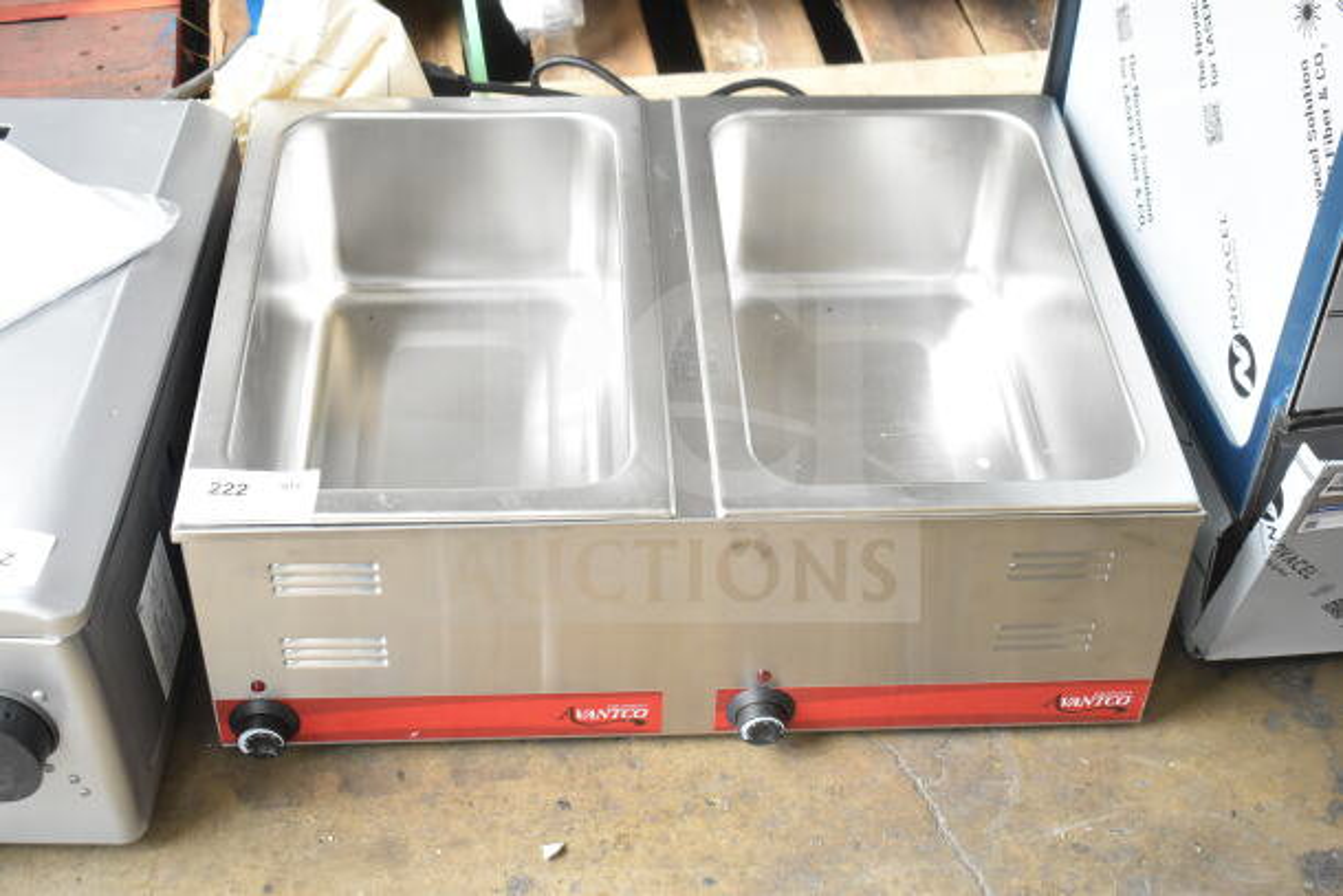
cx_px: 672
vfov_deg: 26.5
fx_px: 1903
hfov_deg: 38.9
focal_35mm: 51
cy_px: 448
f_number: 6.3
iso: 1600
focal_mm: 34
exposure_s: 1/160
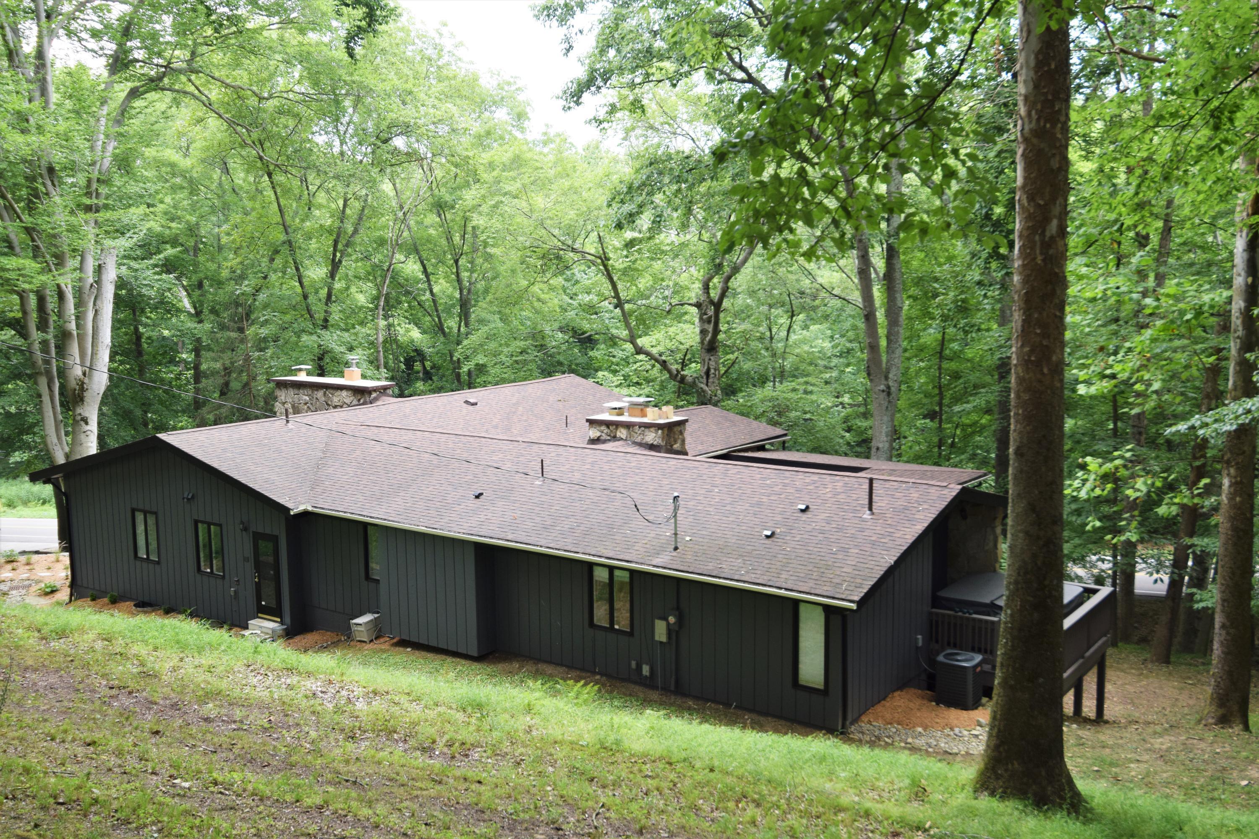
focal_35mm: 36
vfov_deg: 36.9
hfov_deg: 53.1
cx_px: 630
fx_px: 1259
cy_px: 420
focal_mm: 24
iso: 400
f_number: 5.6
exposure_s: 1/125
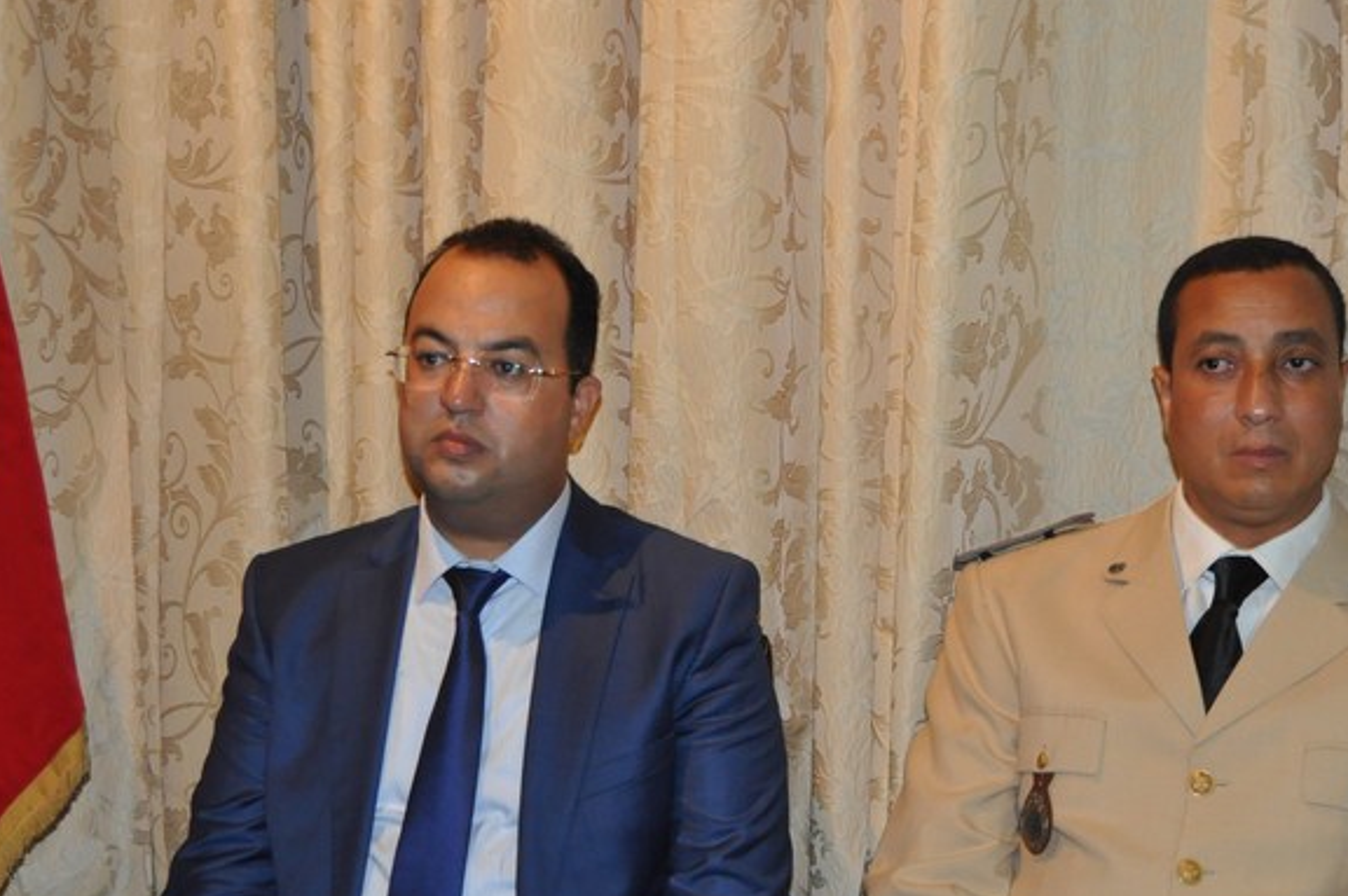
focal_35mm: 64
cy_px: 674
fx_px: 2394
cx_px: 768
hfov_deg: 31.4
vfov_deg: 21.0
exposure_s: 1/60
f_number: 3.8
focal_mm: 24
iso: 800
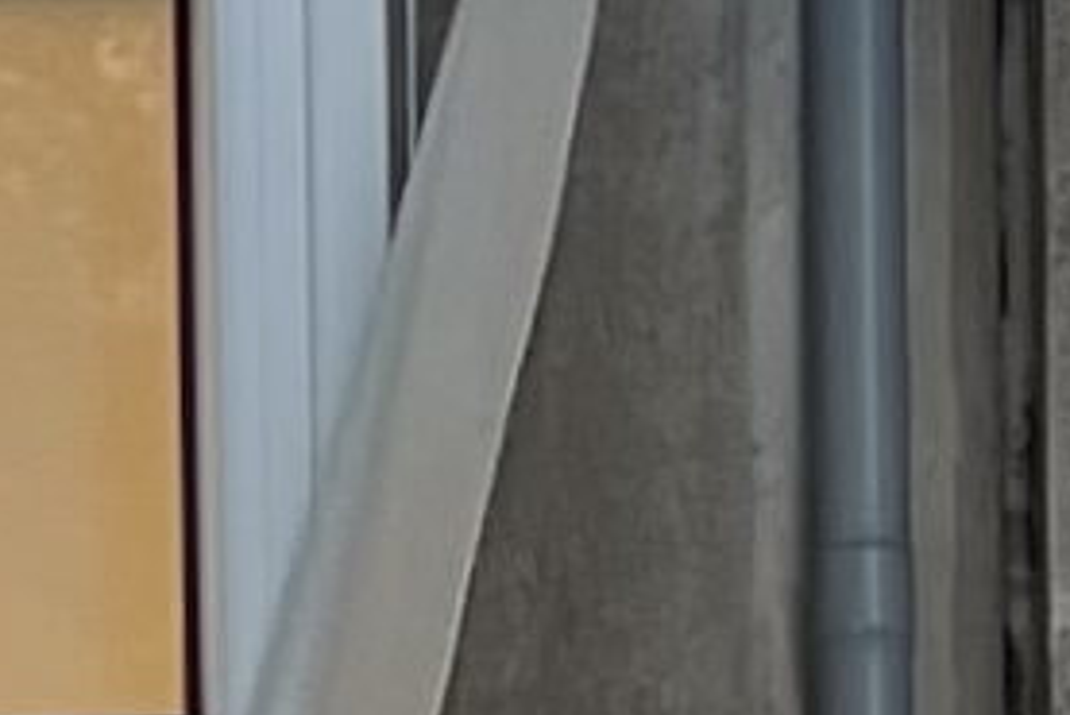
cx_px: -2584
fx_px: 7791
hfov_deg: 6.8
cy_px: 2541
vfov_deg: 4.9
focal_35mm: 262
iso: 125
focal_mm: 5.1
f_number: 1.6
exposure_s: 1/107
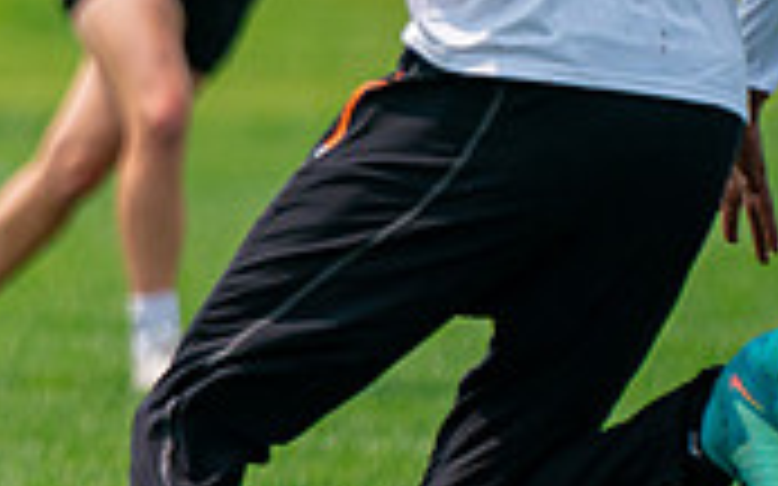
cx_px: -566
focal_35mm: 785
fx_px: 16639
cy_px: 114
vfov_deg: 1.7
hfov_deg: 2.7
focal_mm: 200
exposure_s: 1/6400
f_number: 2.8
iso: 400
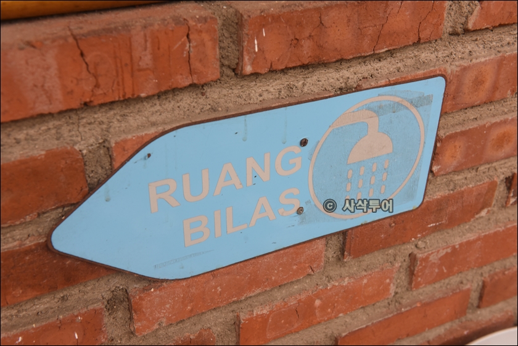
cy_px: 173
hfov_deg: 41.1
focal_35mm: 48
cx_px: 259
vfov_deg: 28.1
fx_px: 691
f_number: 7.1
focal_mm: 48
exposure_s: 1/200
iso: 640
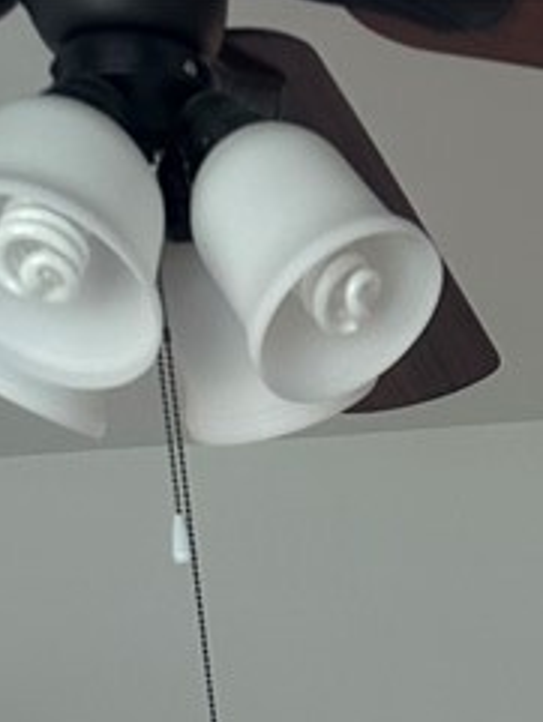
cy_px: 1525
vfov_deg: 15.0
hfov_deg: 13.1
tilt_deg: -13.3
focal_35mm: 102
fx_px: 2131
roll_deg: +3.7
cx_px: 978
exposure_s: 1/120
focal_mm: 6.86
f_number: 1.78
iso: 160
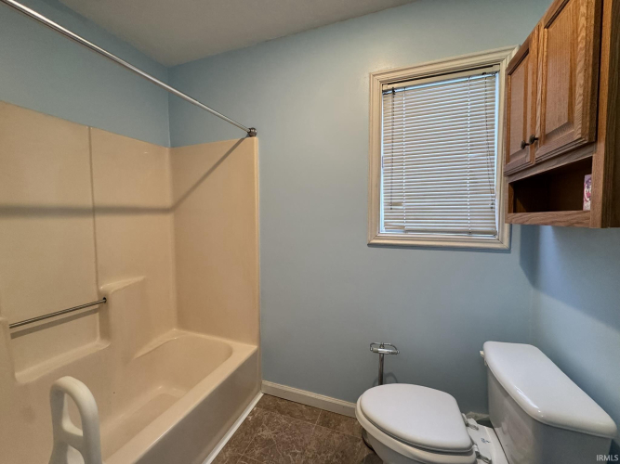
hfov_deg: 102.1
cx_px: 310
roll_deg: +0.6
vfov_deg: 85.7
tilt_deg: -3.0
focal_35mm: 14
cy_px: 232
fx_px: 251
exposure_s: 1/120
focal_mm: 2.22
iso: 320
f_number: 2.2
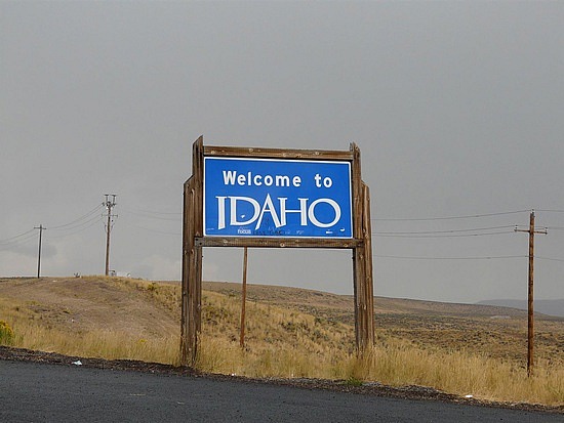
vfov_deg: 14.0
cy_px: 212
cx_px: 282
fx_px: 1728
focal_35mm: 106
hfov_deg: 18.5
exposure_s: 1/200
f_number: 5
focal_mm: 17.5
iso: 100
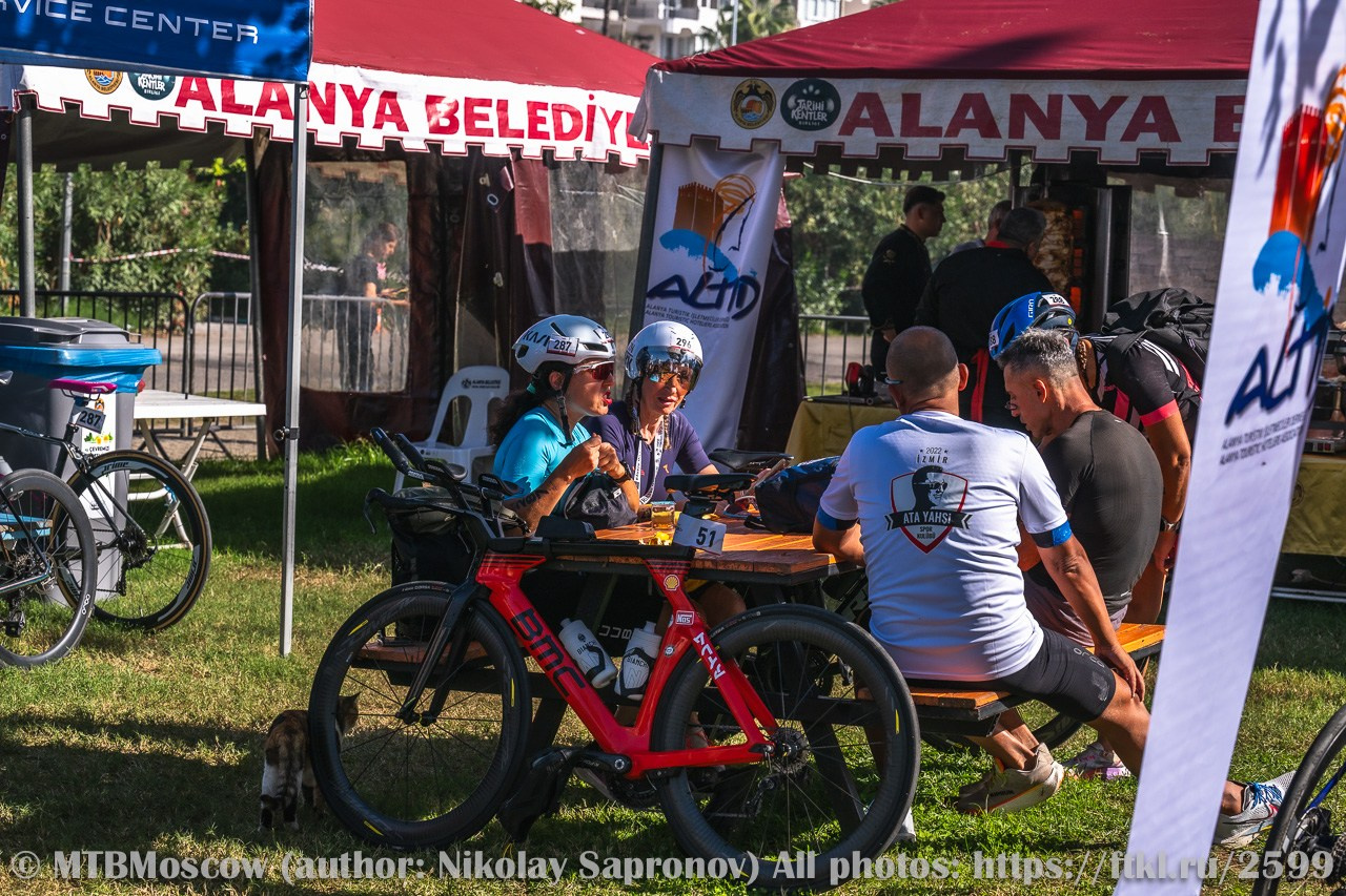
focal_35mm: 78
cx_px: 673
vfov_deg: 17.5
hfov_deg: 26.0
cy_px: 448
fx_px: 2916
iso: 320
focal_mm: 78
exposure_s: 1/1600
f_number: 6.3
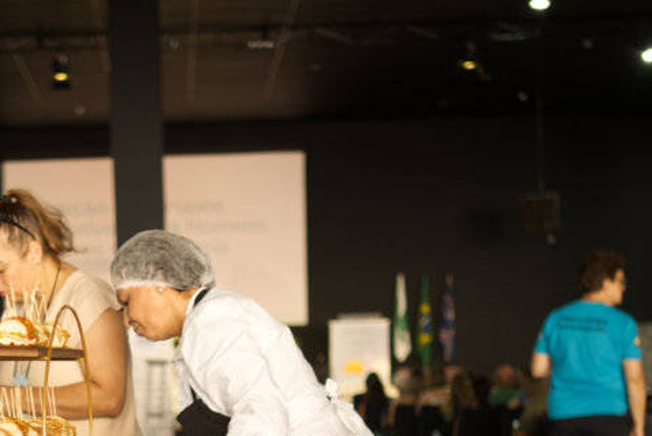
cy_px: 512
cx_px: 118
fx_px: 1595
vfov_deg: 15.1
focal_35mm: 88
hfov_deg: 22.7
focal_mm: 35
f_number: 1.8
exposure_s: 1/80
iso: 640
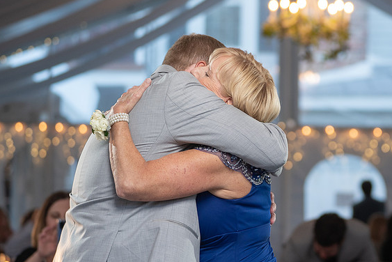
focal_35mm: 157
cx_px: 278
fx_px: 1710
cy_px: 146
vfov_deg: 8.8
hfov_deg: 13.0
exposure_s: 1/250
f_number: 2.8
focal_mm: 80
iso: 500
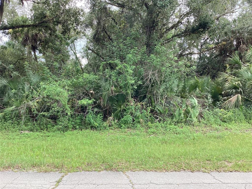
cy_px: 94
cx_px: 126
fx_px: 226
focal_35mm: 31
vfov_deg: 45.4
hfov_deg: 58.4
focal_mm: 3.3
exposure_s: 1/120
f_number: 2.4
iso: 32
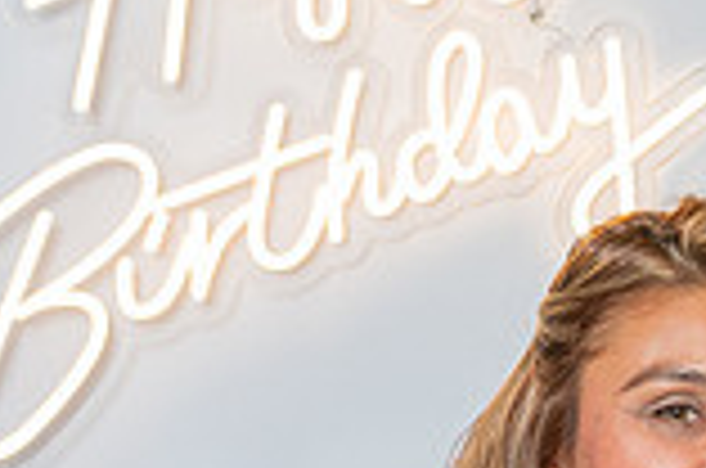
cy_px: 928
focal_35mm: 266
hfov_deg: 7.6
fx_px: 5206
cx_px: 1207
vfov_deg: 5.1
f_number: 4
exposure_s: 1/160
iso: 200
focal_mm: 55
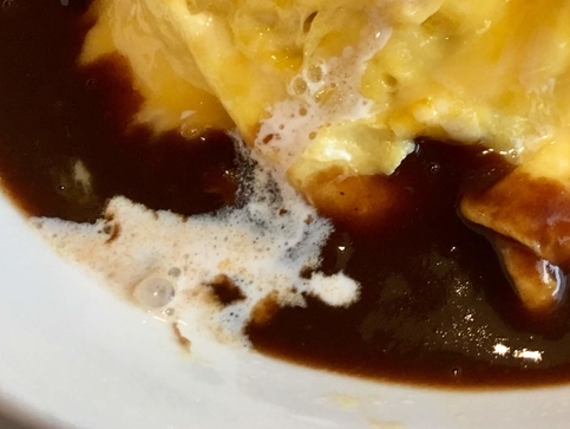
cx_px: 538
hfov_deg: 25.9
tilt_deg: -51.6
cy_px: -67
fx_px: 1186
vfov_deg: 19.4
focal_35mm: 72
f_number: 2.2
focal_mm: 4.15
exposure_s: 1/30
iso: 40
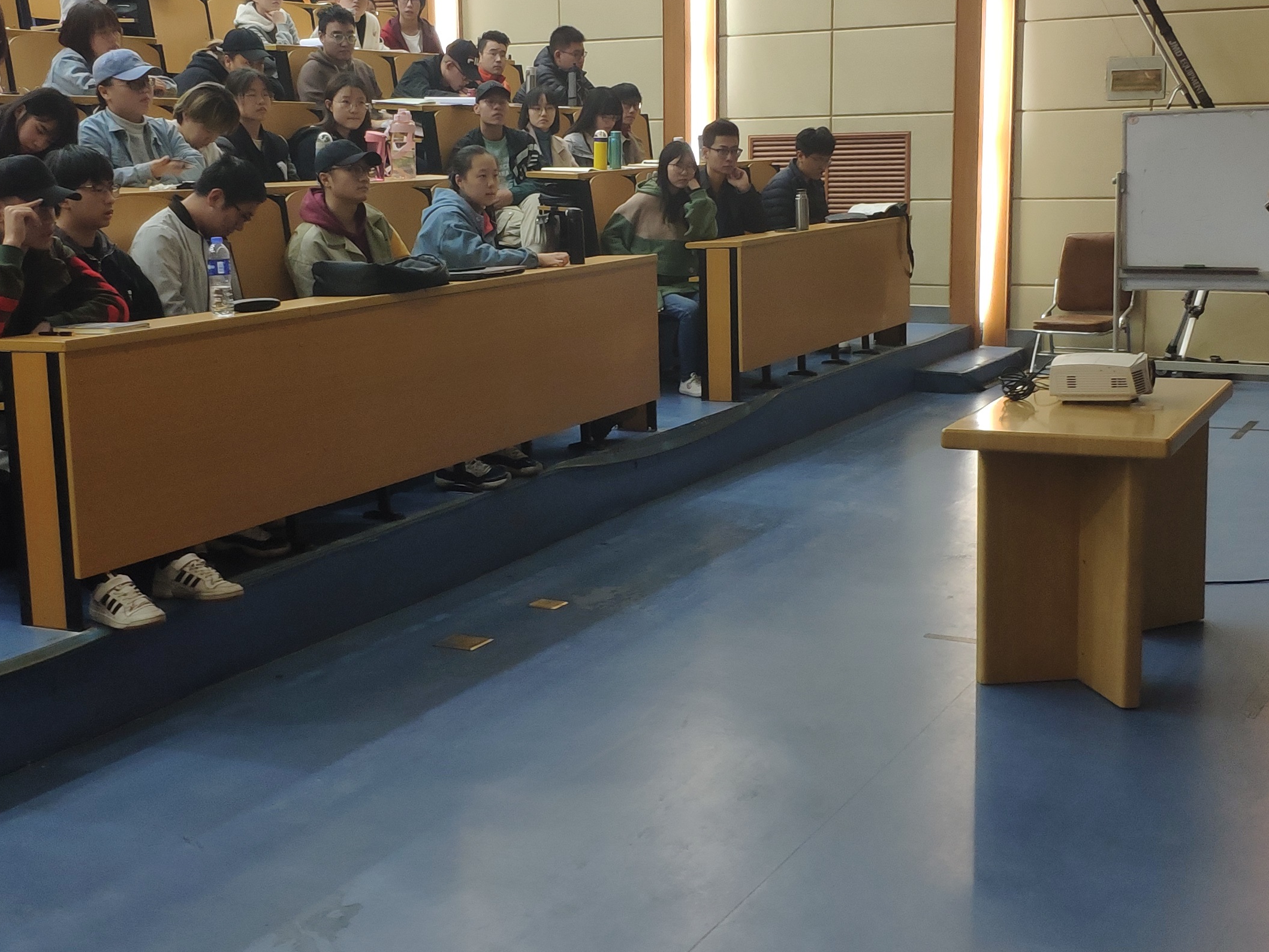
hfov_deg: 46.8
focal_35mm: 40
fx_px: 1466
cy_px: 419
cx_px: 605
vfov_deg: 35.9
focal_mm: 4.22
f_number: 1.8
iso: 355
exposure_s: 1/50
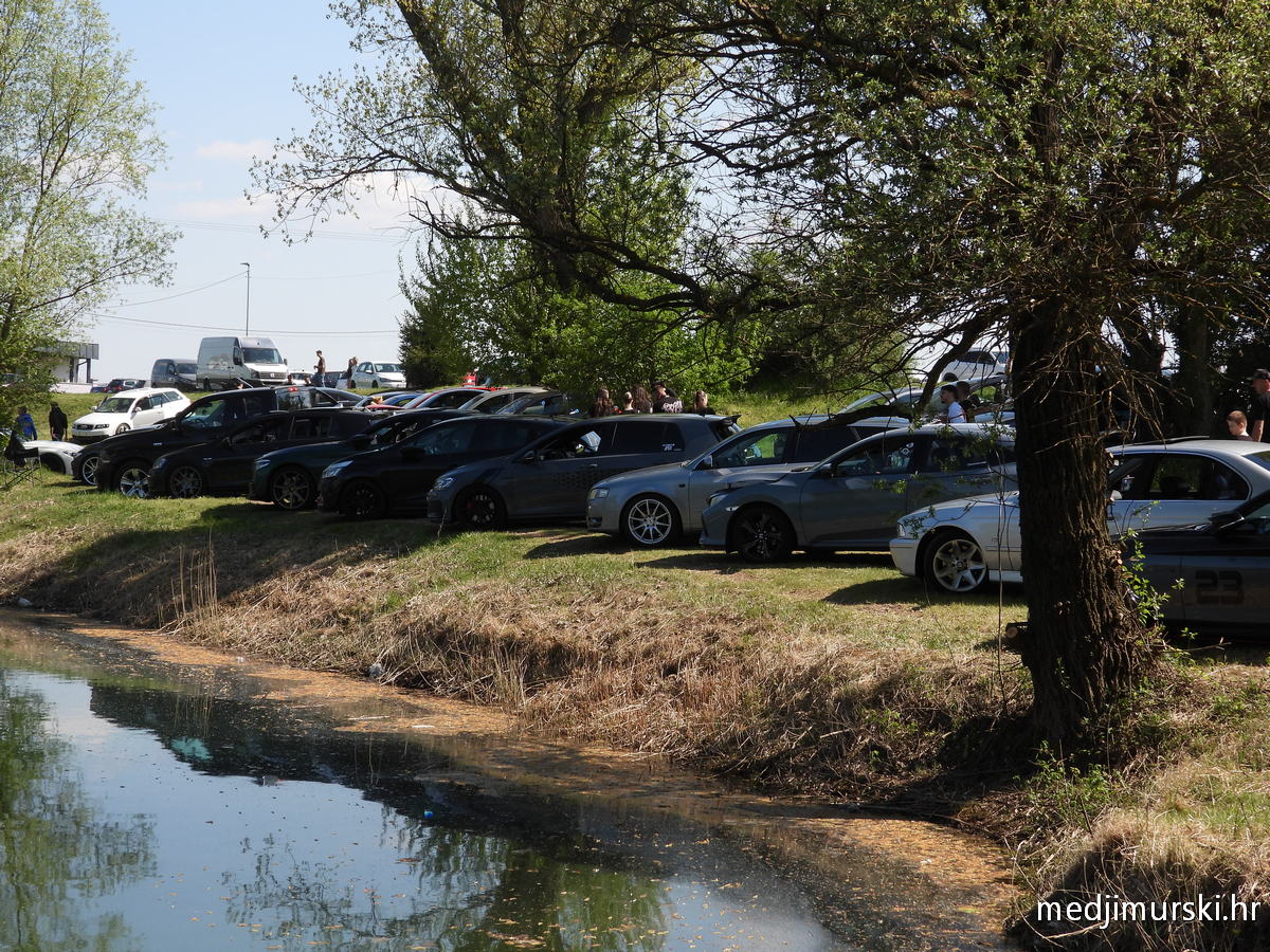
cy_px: 476
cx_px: 635
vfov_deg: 19.6
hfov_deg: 26.0
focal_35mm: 75
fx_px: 2752
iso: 100
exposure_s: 1/800
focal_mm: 13.5
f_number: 3.5
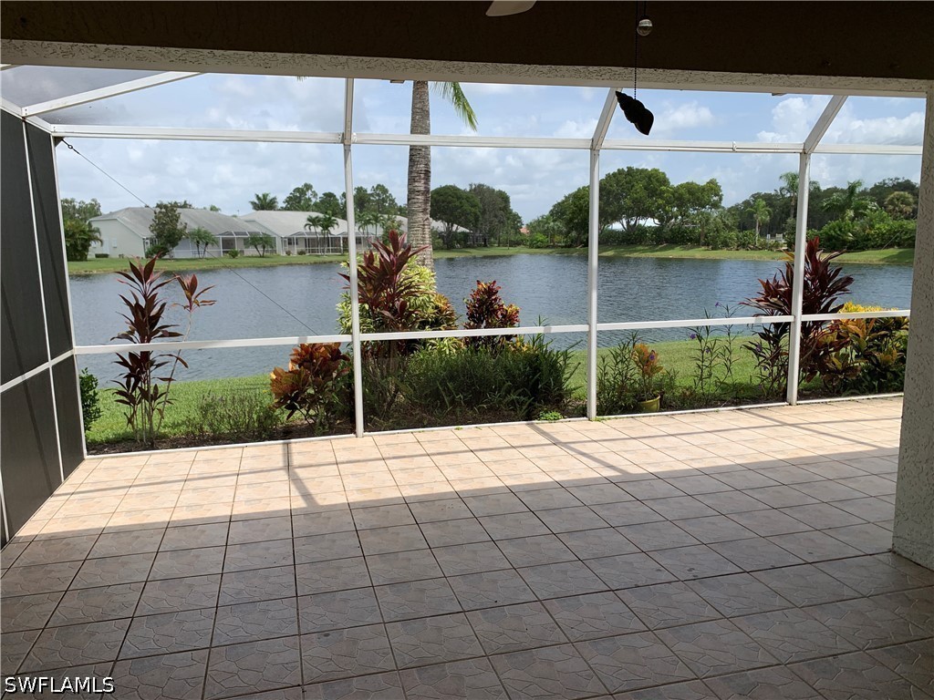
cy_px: 350
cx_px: 467
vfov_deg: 53.1
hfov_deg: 67.3
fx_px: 702
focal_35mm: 26
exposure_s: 1/1718
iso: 25
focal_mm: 4.25
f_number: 1.8
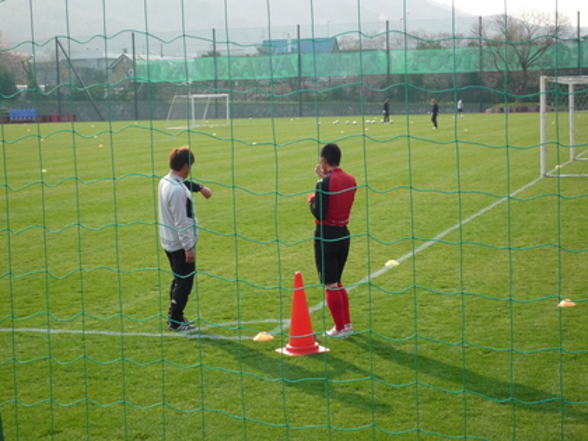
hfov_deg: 26.0
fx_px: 1274
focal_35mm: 75
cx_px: 294
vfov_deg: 19.6
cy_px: 220
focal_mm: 13.2
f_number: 4.9
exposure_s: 1/500
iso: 320
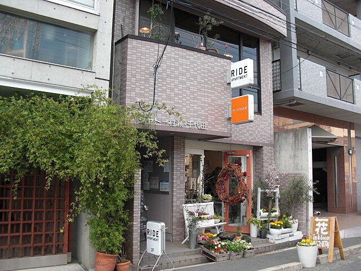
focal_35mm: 36
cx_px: 180
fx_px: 375
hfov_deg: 51.4
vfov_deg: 39.7
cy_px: 136
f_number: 2.8
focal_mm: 6.3
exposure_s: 1/160
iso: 50
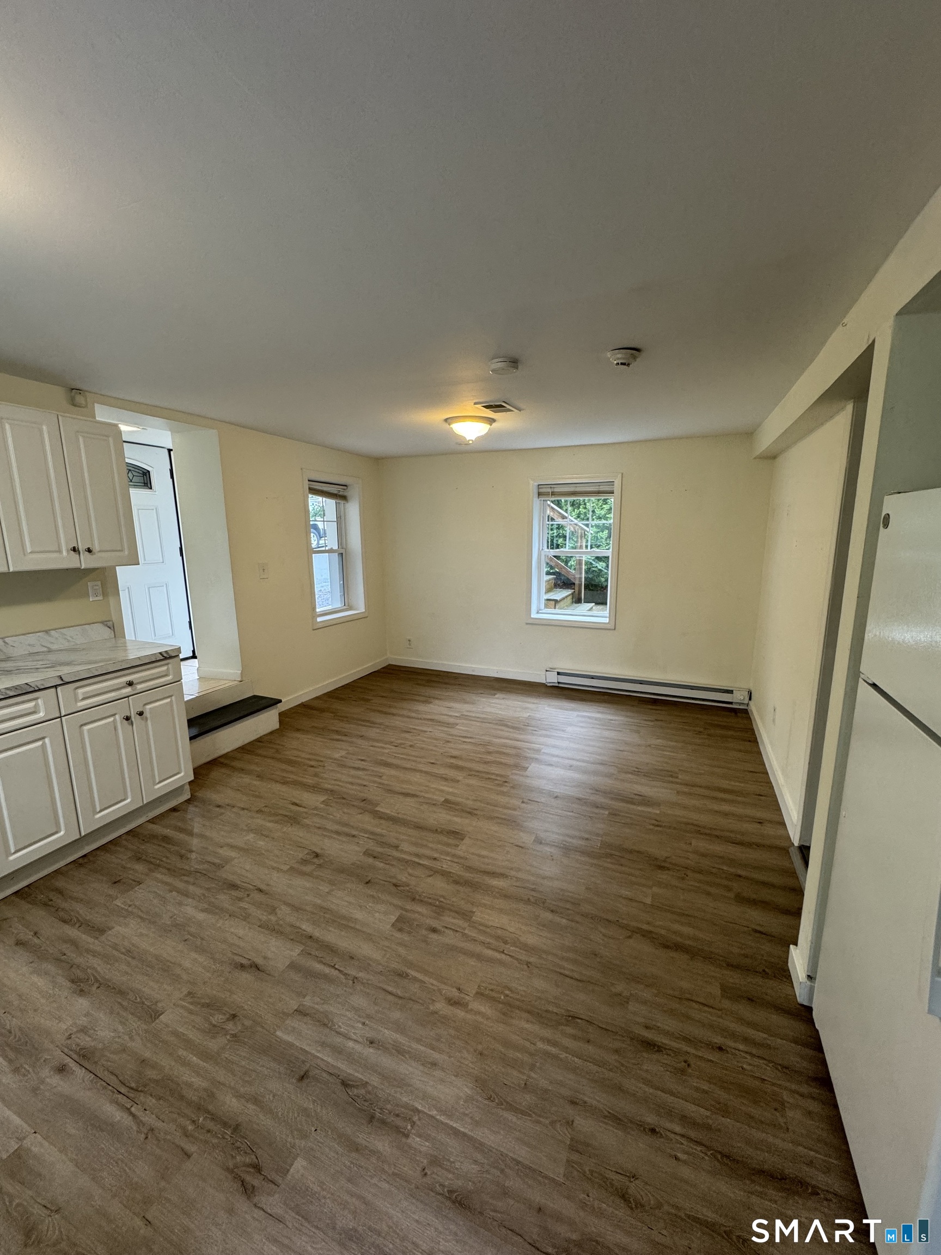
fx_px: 507
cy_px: 628
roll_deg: +0.1
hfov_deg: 85.7
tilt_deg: -10.7
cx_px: 470
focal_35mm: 14
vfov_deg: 102.1
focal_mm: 2.22
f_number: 2.2
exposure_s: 1/60
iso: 200
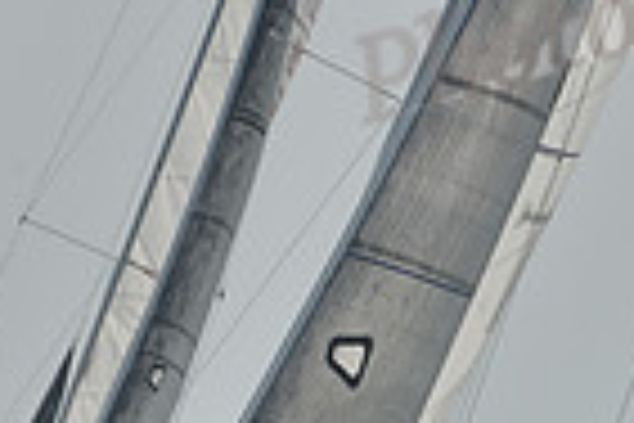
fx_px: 14510
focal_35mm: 824
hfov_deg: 2.5
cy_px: 304
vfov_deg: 1.7
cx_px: 126
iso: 280
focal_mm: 200
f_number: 9
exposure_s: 1/1000
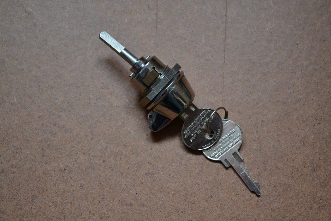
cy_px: 110
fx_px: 758
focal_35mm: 82
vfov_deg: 16.5
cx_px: 166
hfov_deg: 24.6
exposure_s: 1/15
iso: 1600
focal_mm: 55
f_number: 5.6
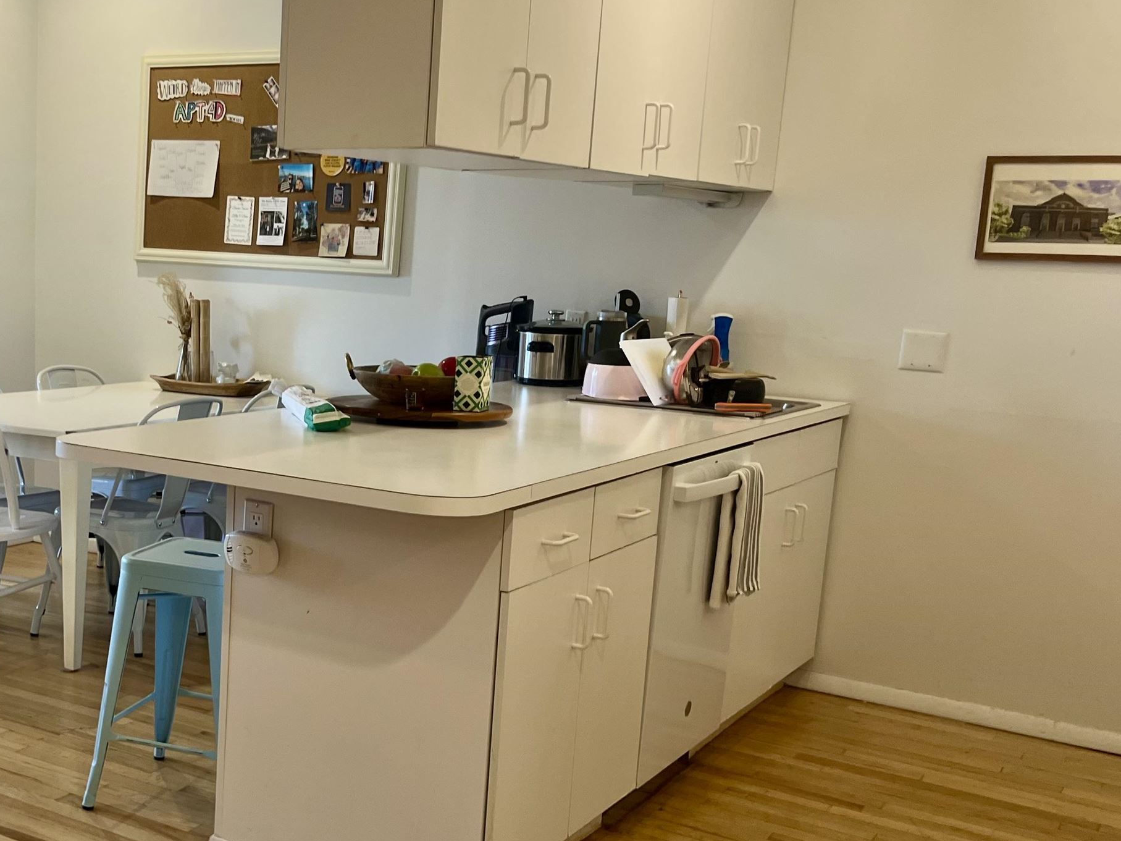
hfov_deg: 40.9
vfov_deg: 32.8
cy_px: 497
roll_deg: -2.4
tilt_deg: -9.6
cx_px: 203
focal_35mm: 44
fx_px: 1425
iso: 80
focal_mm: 5.1
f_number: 1.6
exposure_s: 1/60
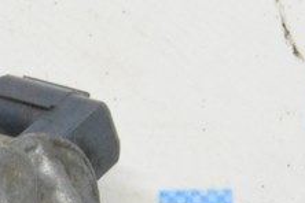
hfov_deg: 5.7
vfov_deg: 3.8
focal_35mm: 359
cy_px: 291
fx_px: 3041
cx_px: 33
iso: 6400
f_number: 20
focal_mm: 52
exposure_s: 1/15
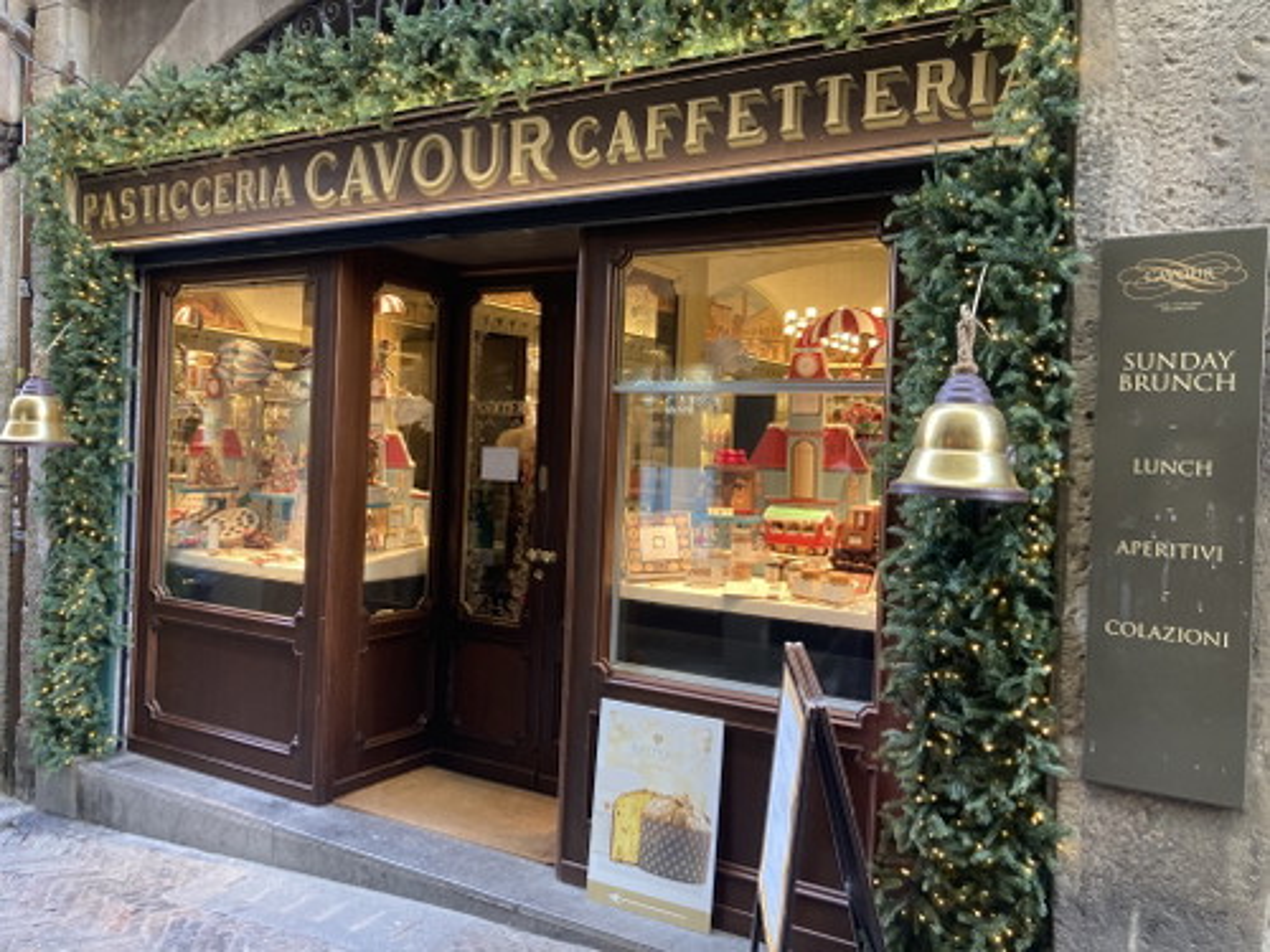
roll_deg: -2.3
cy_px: 476
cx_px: 635
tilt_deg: -1.7
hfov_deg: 63.4
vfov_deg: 49.7
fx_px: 1027
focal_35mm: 28
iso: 160
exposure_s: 1/50
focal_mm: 3.99
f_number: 1.8
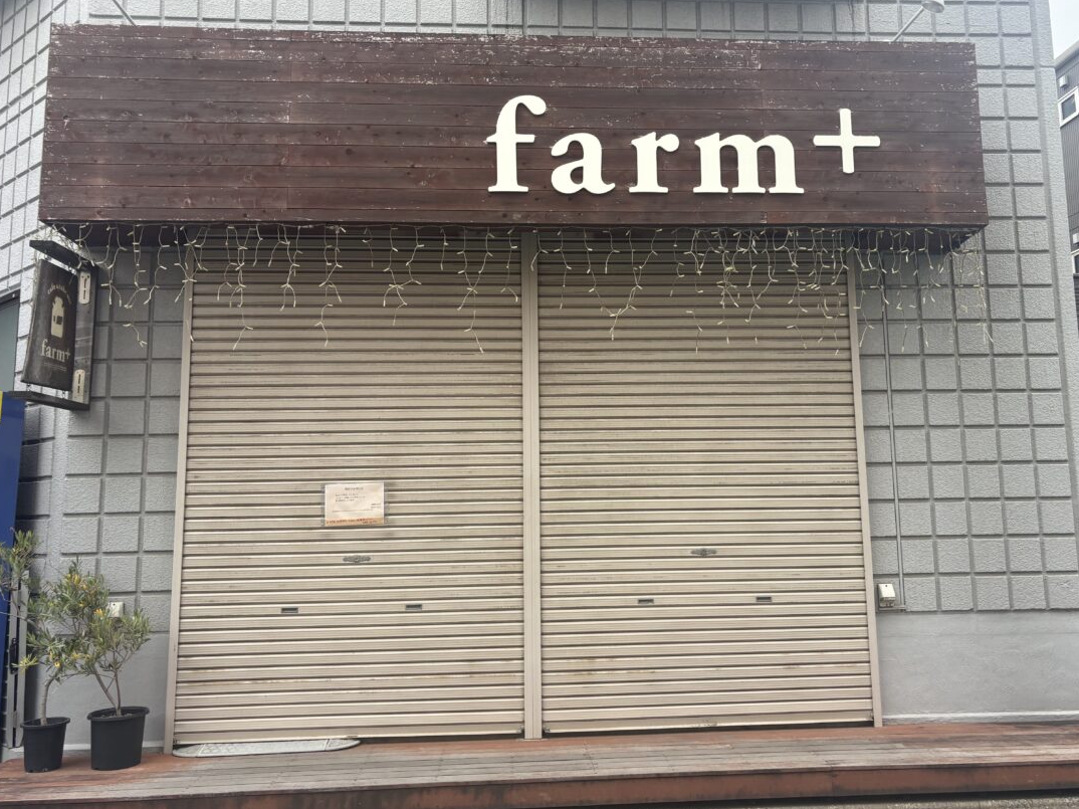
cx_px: 583
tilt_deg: +8.6
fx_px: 966
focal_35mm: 31
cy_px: 365
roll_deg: +3.6
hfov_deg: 58.3
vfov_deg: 45.4
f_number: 1.6
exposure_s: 1/395
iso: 50
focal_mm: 5.96
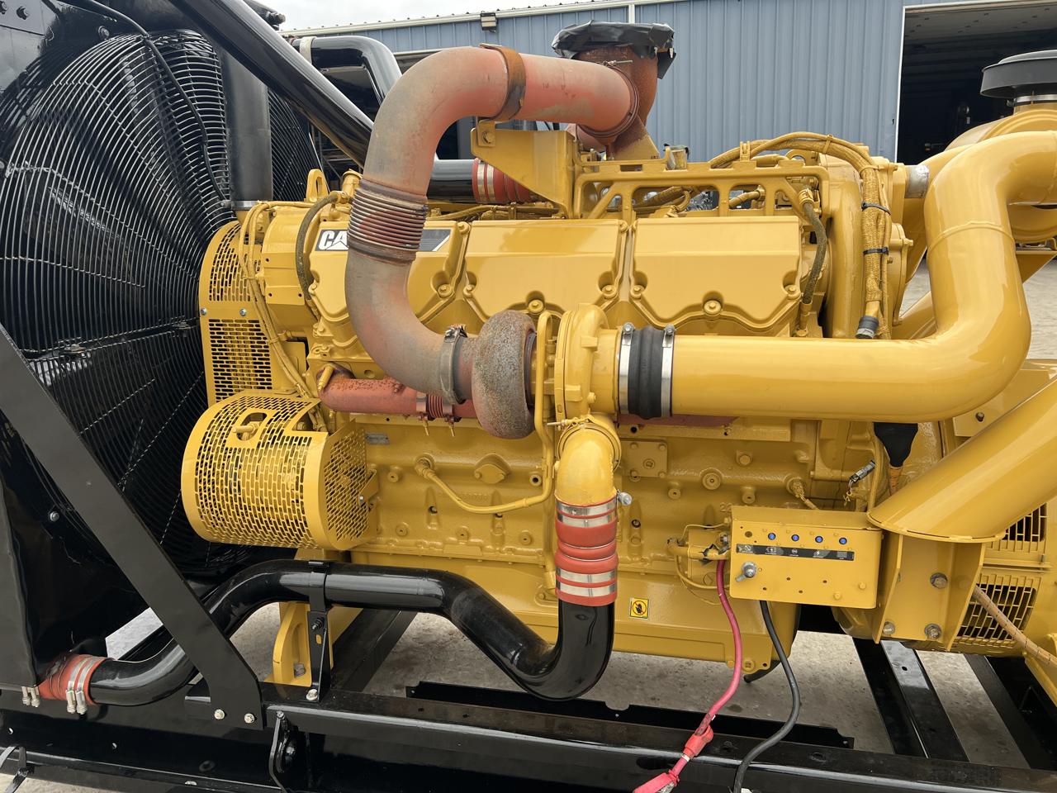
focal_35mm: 26
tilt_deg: -11.9
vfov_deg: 53.1
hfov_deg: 67.3
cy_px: 396
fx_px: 794
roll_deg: +2.0
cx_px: 528
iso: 50
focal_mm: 5.7
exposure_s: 1/718
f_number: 1.5
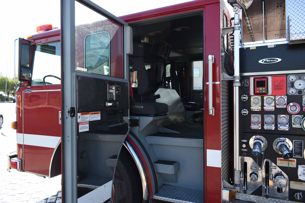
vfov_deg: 47.9
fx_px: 229
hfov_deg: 67.4
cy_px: 102
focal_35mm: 27
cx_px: 152
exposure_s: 1/125
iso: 100
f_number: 5.6
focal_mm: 18
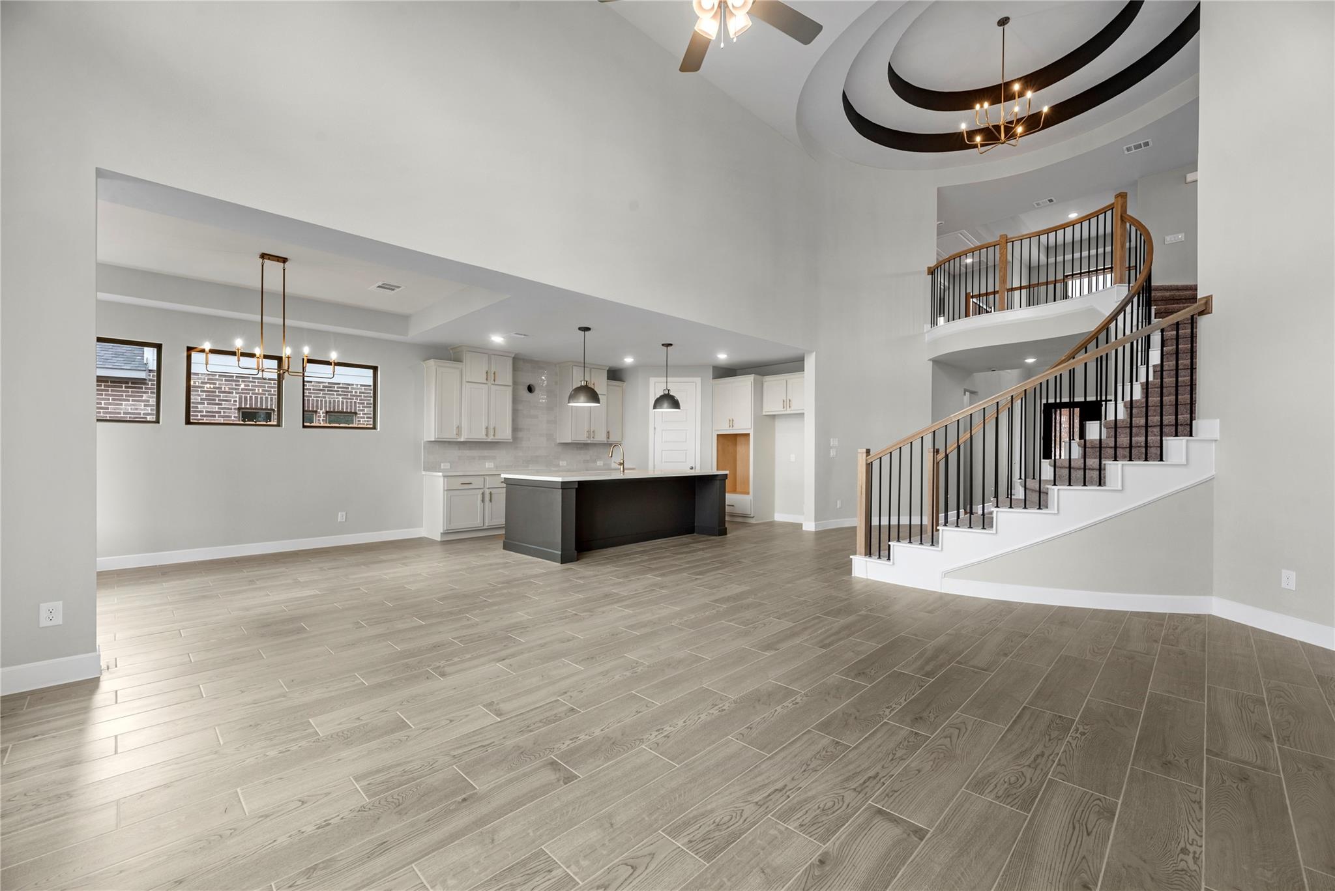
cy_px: 446
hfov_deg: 104.2
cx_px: 668
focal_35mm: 14
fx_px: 519
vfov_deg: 81.3
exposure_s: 1/20
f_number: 9
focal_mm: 14
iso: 250
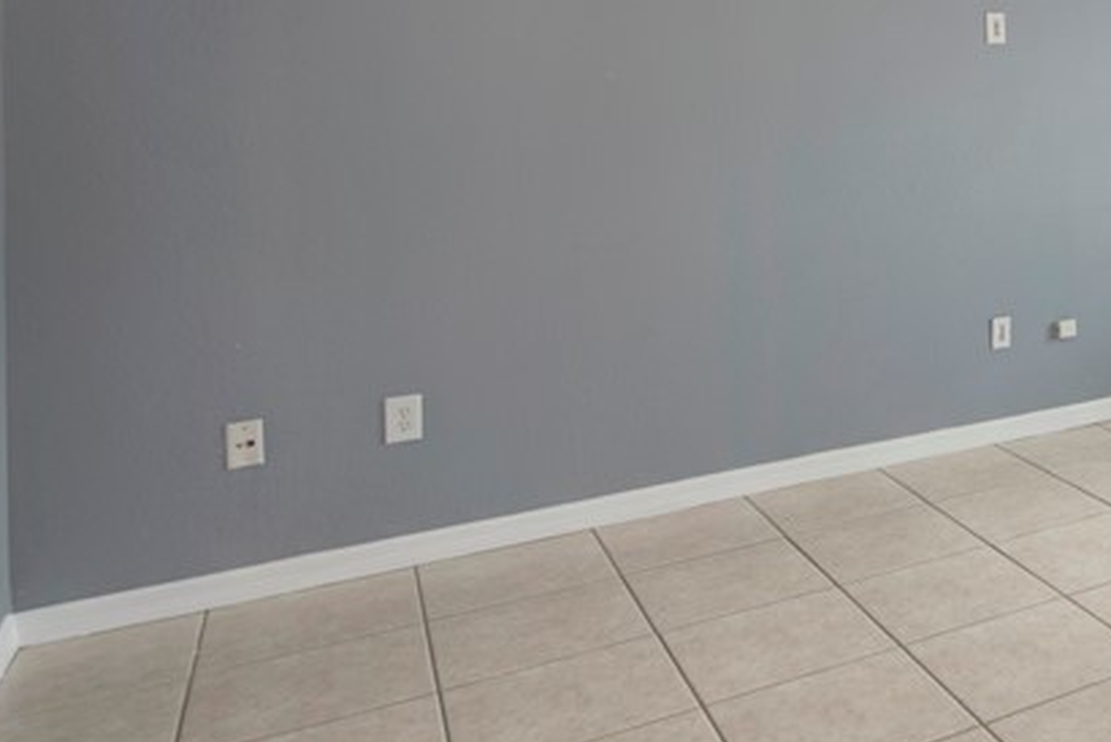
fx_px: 1143
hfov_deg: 41.2
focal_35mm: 37
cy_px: 108
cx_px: 1228
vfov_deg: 34.4
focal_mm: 14
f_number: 4
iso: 100
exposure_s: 1/50
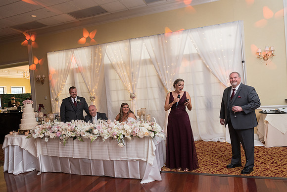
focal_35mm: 27
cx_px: 144
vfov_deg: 48.0
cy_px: 96
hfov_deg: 67.4
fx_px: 215
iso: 1100
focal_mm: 27
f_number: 5
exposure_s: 1/125
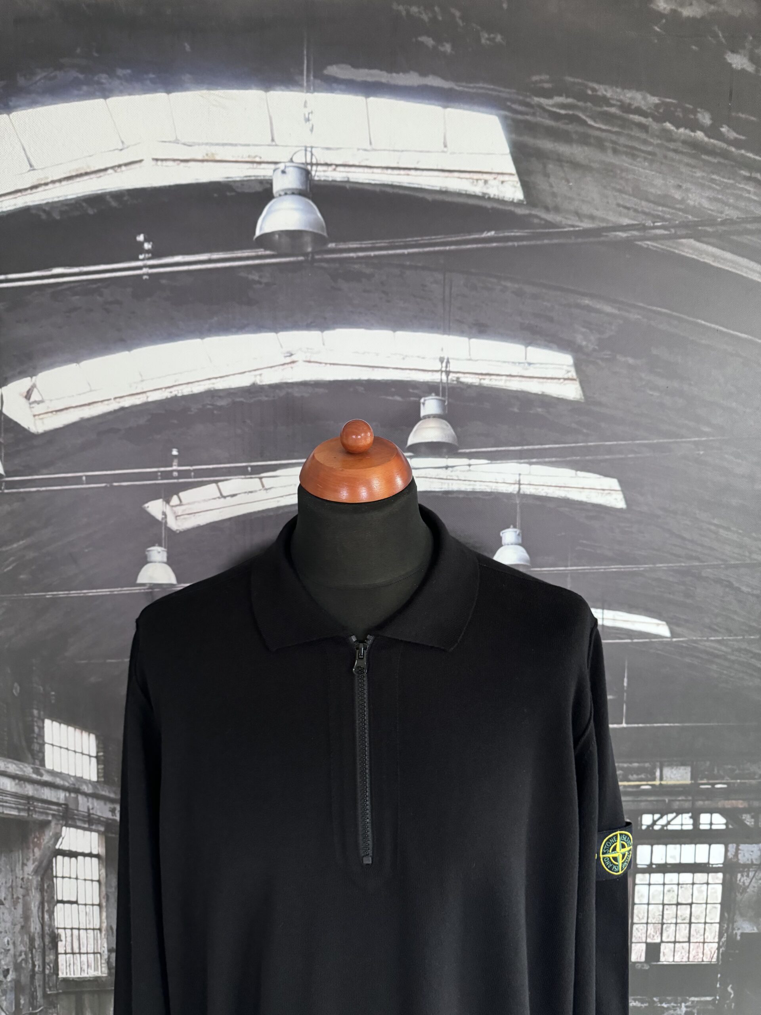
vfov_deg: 71.6
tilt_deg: -7.7
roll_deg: -0.1
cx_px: 380
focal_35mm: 24
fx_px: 703
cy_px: 508
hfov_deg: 56.8
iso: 500
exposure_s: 1/60
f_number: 1.78
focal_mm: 6.76
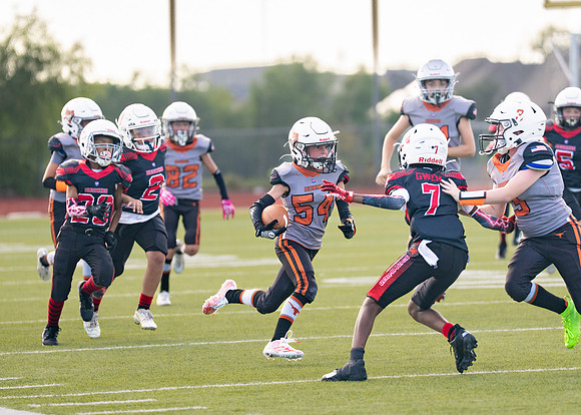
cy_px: 205
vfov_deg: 4.5
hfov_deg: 6.3
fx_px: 5287
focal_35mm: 320
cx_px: 286
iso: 320
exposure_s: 1/2500
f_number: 2.8
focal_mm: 200
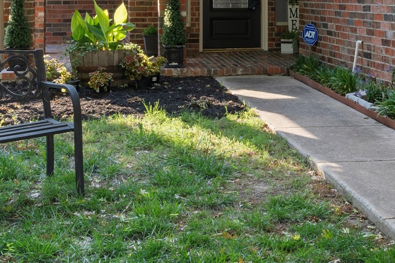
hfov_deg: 29.8
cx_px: 269
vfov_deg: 19.9
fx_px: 735
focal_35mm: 67
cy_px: 16
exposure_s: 1/30
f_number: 10
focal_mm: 24
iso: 400
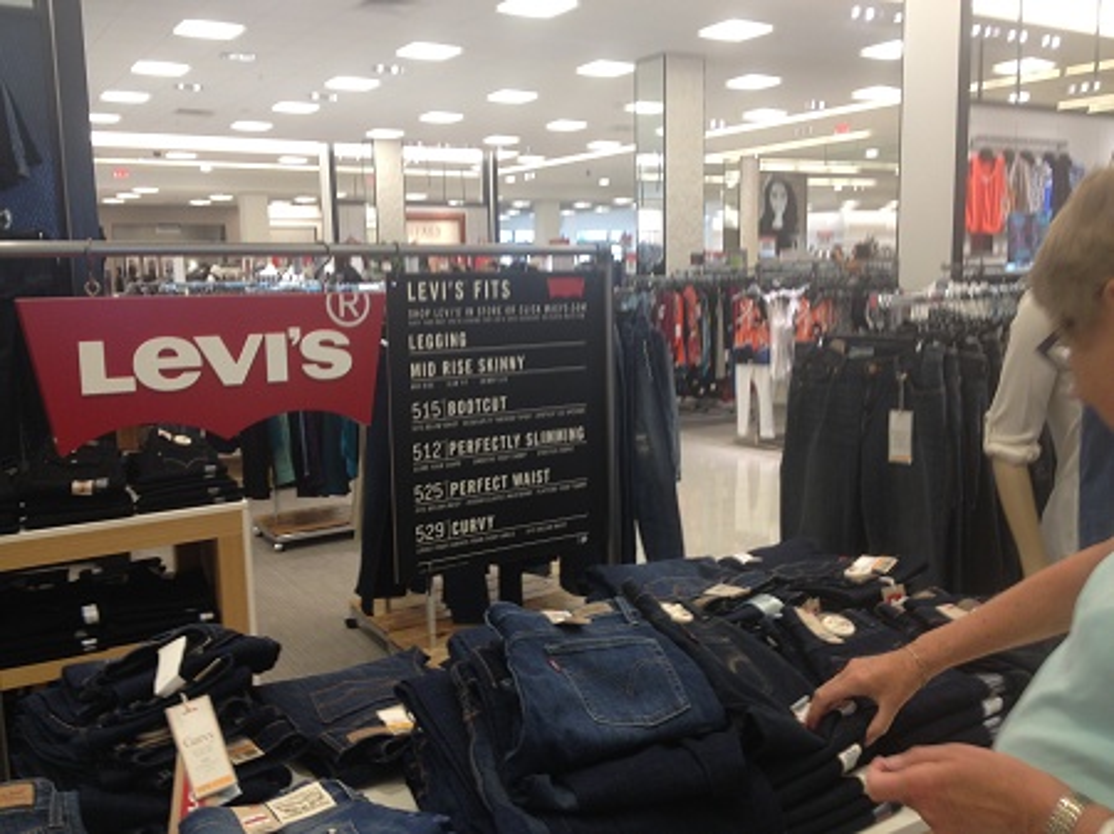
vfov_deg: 40.7
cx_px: 557
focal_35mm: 35
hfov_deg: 52.7
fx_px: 1126
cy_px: 417
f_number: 2.4
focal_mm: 4.28
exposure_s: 1/24
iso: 50
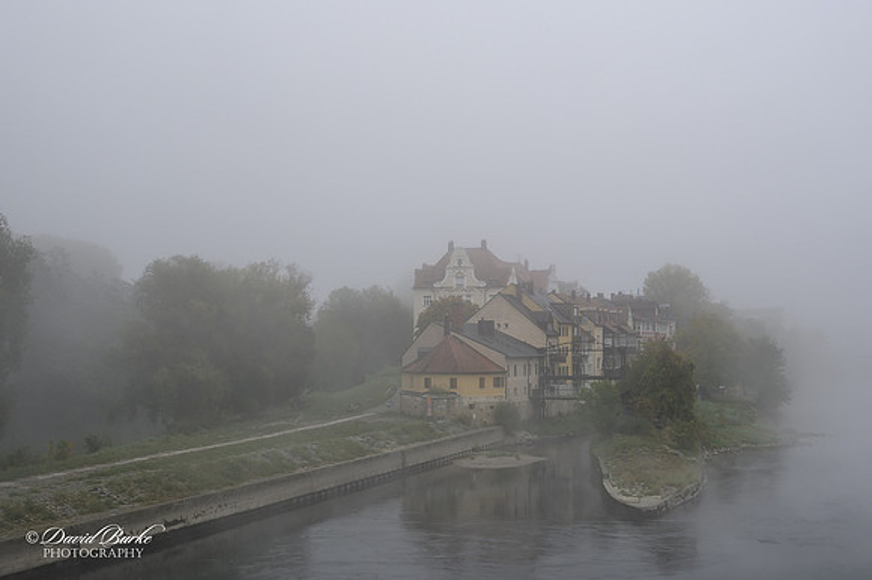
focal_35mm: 45
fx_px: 1089
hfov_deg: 43.6
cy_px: 290
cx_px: 436
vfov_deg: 29.8
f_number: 8
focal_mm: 30
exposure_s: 1/160
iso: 140
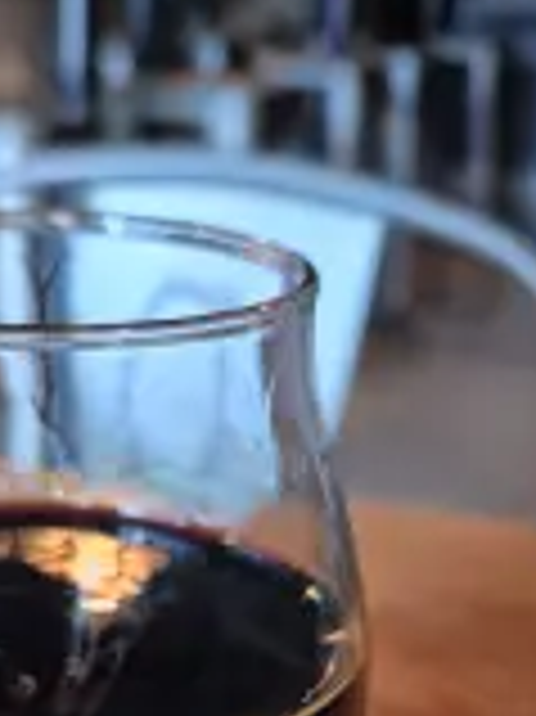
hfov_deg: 25.0
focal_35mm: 58
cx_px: 162
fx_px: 1199
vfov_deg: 30.0
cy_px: 779
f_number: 1.8
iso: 640
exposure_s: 1/60
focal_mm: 5.4
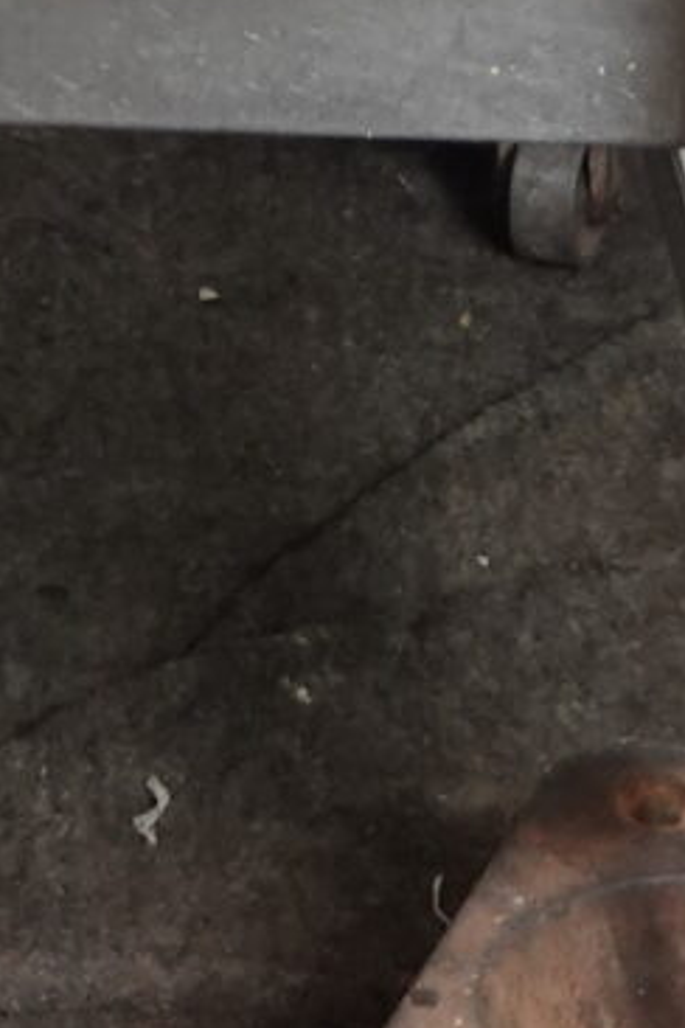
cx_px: -324
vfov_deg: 9.1
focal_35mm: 203
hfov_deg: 6.7
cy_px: -1430
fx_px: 5794
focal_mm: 10.83
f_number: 3.2
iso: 500
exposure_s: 1/30
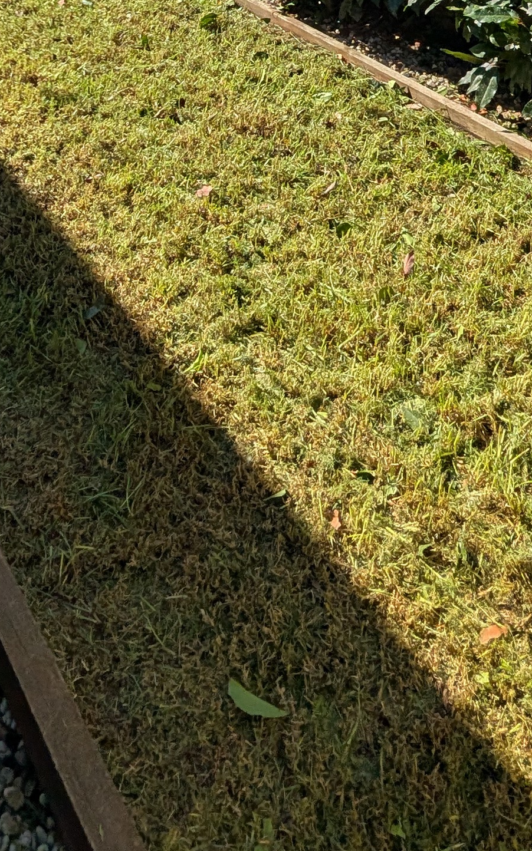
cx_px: 237
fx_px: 835
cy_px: -45
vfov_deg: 43.9
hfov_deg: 35.3
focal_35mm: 36
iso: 58
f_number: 1.7
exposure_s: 1/4184
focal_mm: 2.02
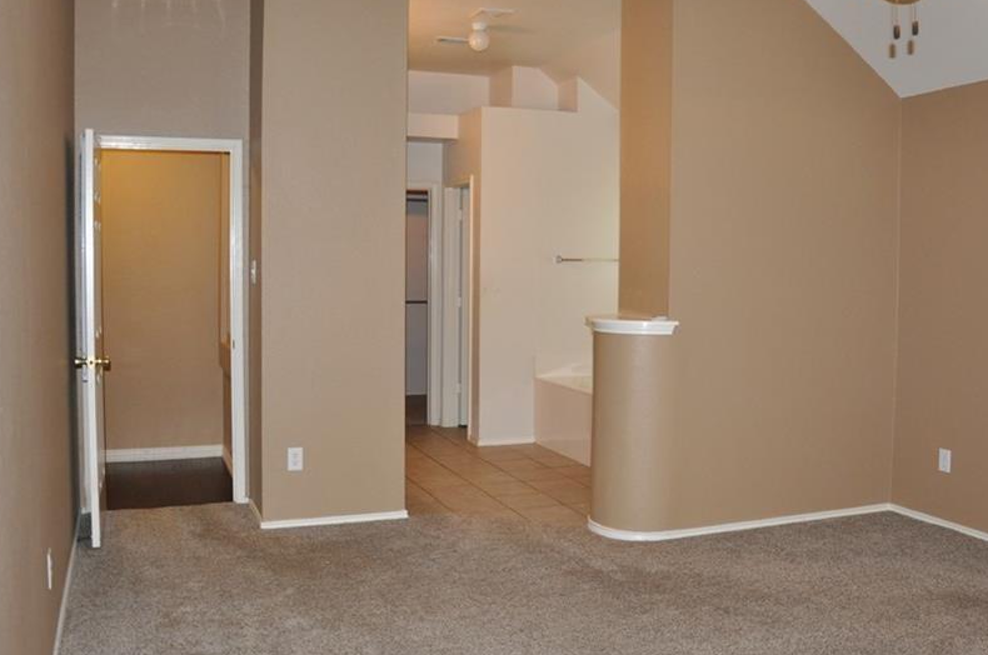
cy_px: 292
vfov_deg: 37.7
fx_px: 959
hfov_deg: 54.4
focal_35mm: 35
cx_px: 542
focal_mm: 18
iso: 800
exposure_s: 1/60
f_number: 3.5
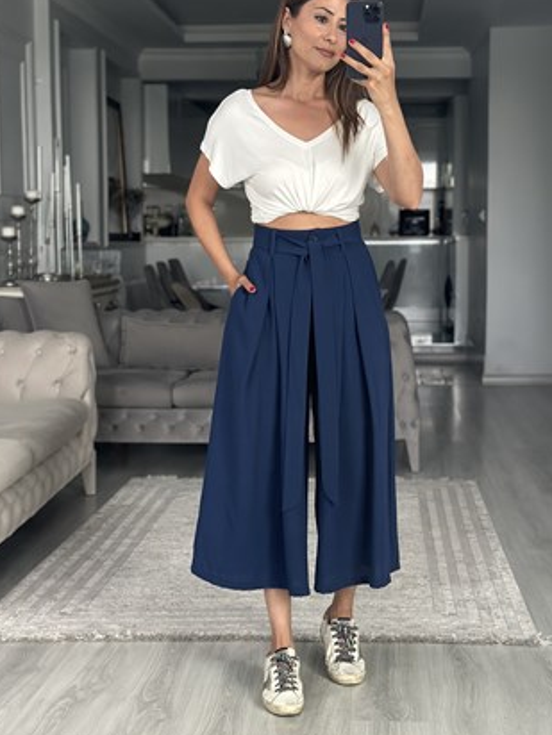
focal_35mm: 59
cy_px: 326
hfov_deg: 24.8
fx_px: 1254
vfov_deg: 32.7
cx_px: 300
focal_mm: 6.86
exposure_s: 1/60
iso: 320
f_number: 1.78
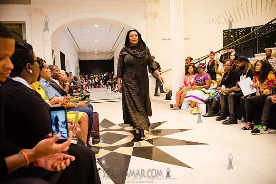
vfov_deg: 53.2
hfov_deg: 73.7
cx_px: 138
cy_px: 92
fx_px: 184
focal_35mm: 24
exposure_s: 1/200
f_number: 3.5
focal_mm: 24
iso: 4000
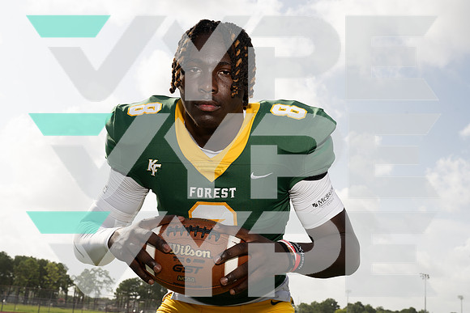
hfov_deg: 44.5
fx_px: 575
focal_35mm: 44
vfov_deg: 30.5
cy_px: 156
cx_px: 235
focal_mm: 44
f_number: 11
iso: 100
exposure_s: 1/250
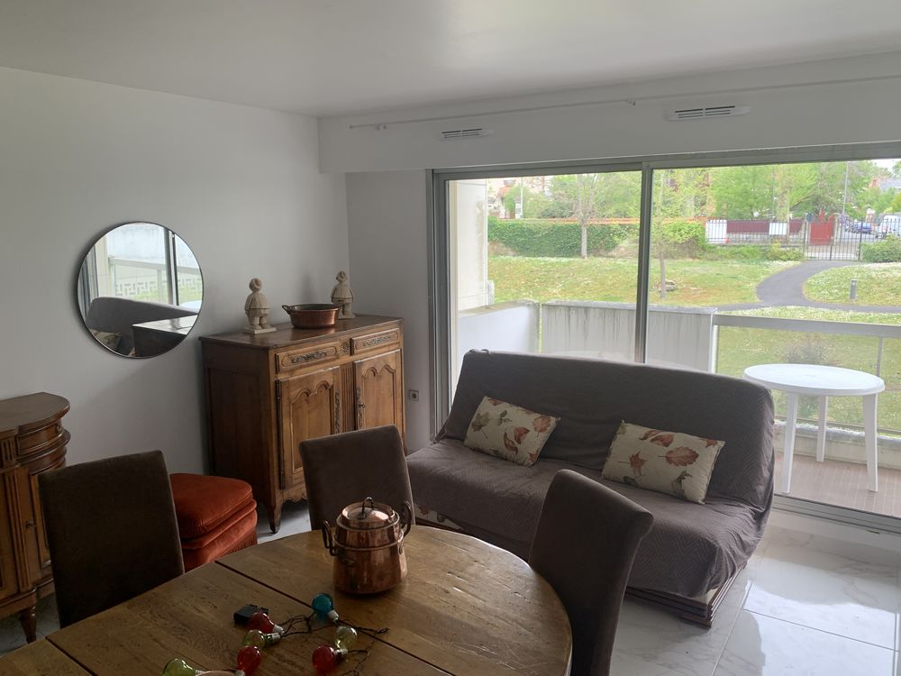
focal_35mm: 26
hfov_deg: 67.3
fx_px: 677
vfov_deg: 53.1
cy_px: 338
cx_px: 450
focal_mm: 4.25
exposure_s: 1/122
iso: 40
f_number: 1.8
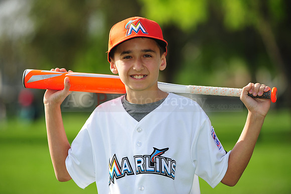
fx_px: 1616
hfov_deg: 10.3
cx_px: 146
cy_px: 97
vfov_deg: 6.9
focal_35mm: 200
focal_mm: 200
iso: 200
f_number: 4.5
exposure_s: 1/1000
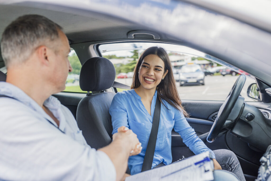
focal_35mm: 35
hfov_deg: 54.4
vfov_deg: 37.9
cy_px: 90
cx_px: 136
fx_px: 264
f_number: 2.8
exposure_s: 1/800
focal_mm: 35
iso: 320
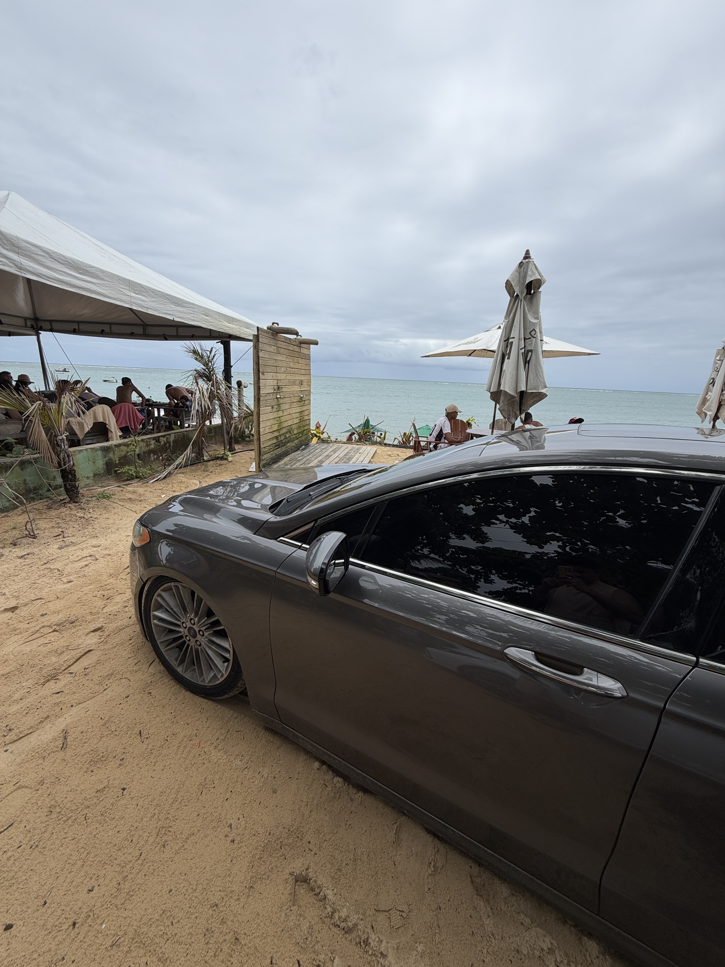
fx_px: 391
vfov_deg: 102.1
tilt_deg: -15.3
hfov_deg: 85.7
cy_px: 484
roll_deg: -2.6
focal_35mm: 14
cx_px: 362
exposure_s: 1/1534
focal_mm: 2.22
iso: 20
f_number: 2.2
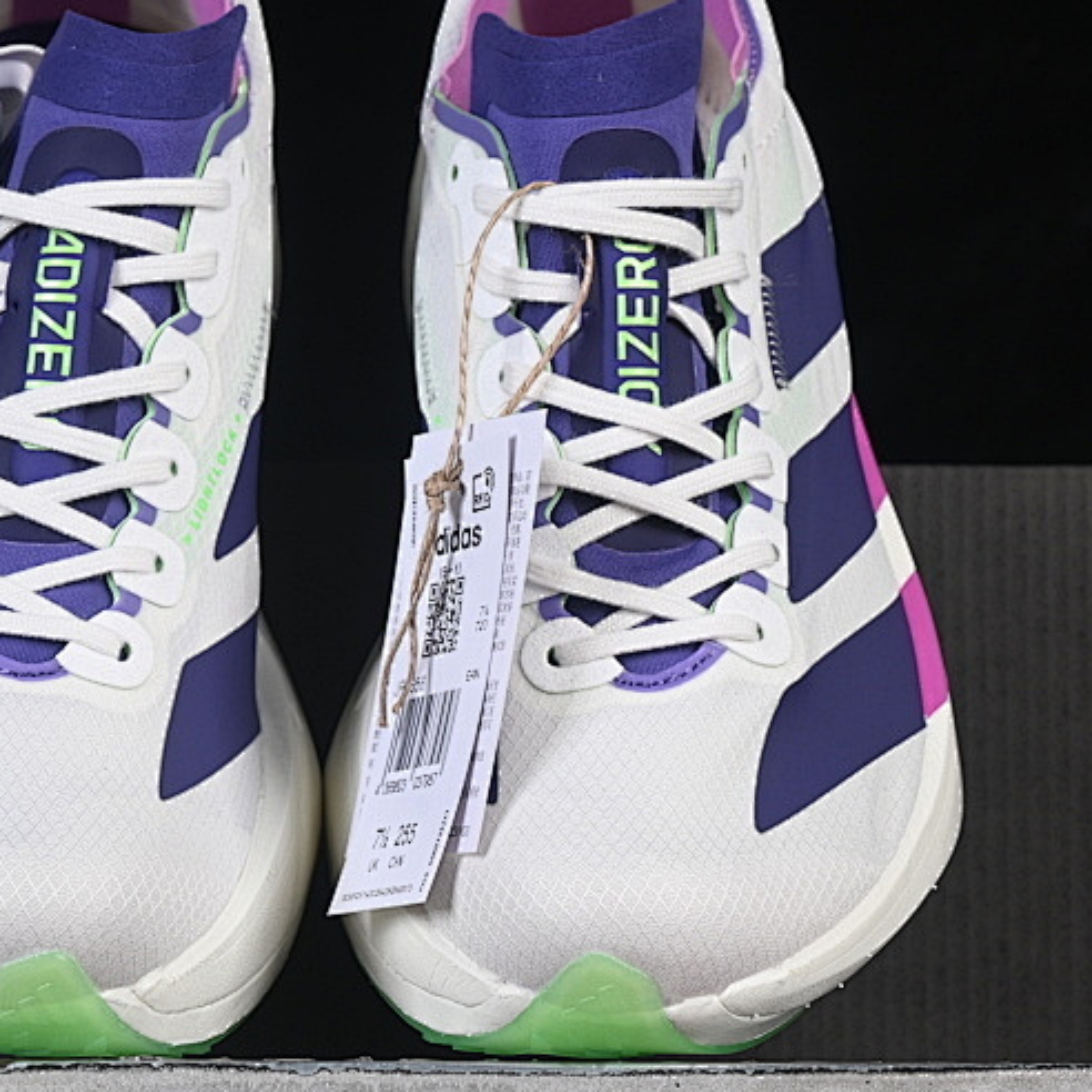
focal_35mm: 140
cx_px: 328
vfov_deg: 12.5
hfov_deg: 12.4
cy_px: 566
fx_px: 4997
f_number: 8
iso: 160
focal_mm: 50
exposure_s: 1/80
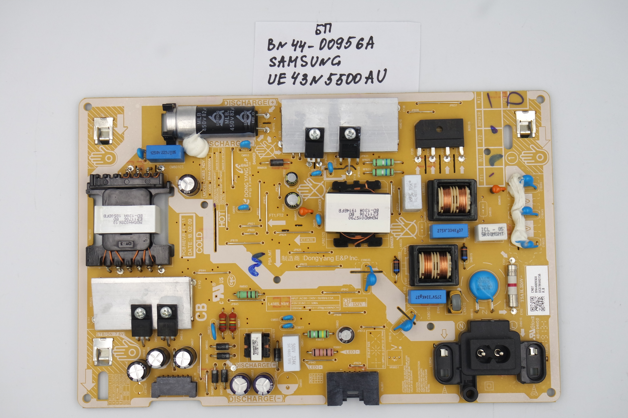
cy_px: 209
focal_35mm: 59
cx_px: 314
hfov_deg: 33.9
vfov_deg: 23.0
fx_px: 1029
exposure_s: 1/125
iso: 200
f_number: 5
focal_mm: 22
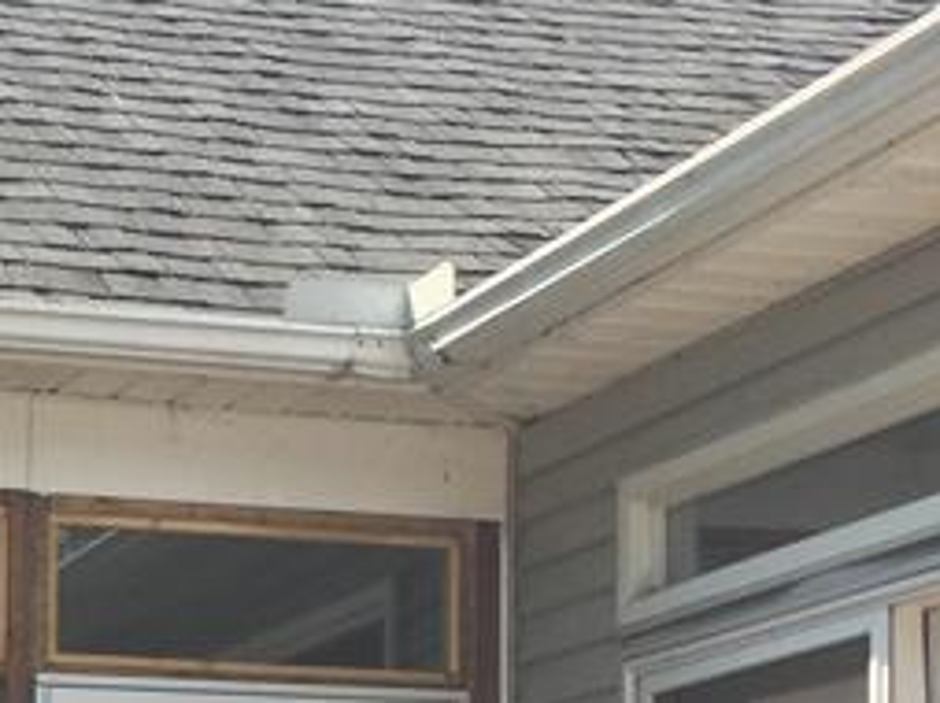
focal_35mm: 117
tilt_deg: +4.2
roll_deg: -1.5
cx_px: -237
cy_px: 903
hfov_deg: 16.1
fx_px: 3174
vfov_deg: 12.3
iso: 32
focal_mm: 4.15
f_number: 2.2
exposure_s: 1/807
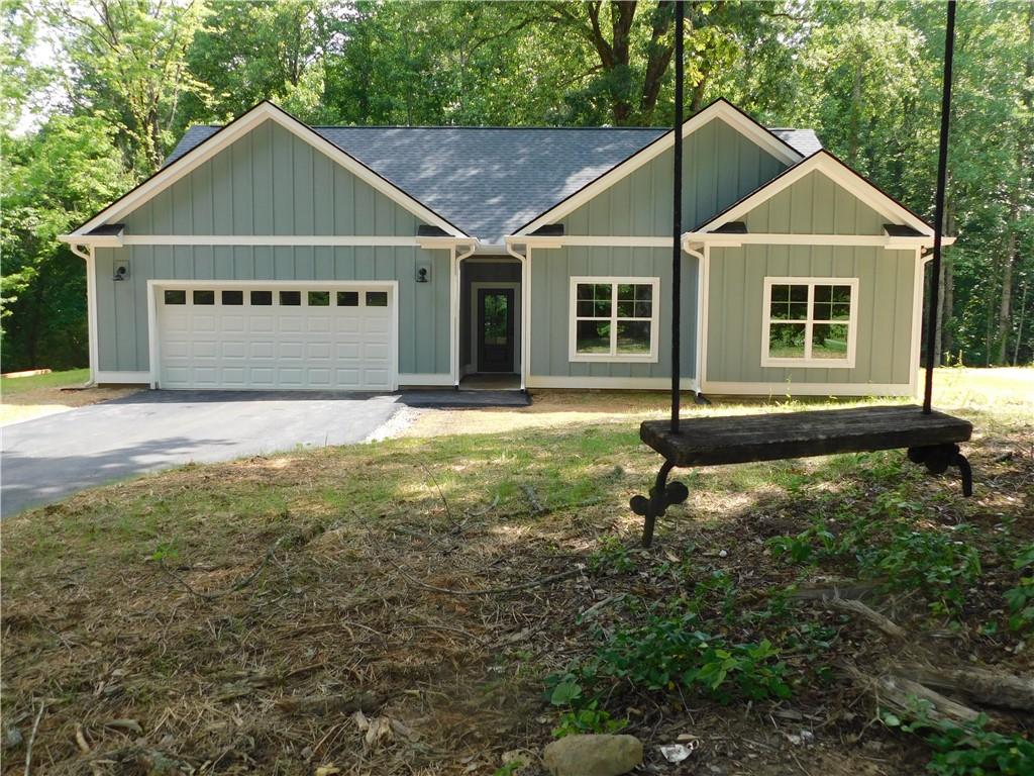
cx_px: 517
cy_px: 388
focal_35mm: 30
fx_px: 896
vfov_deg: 46.8
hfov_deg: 60.0
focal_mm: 5.3
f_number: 3.2
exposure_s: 1/250
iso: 125
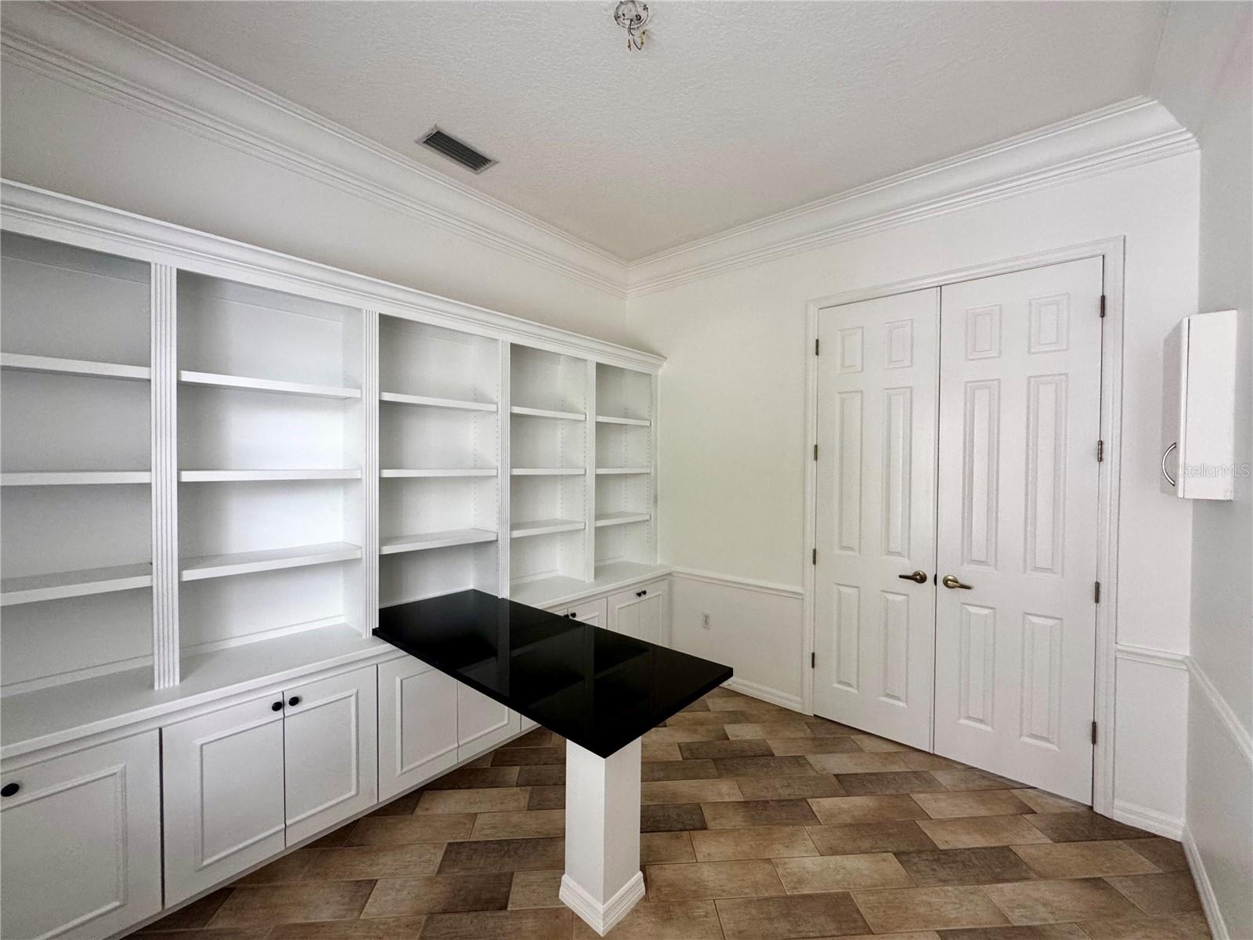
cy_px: 470
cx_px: 626
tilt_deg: -1.9
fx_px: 507
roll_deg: +0.1
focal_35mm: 14
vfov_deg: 85.7
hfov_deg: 102.1
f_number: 2.2
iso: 200
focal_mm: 2.22
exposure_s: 1/99
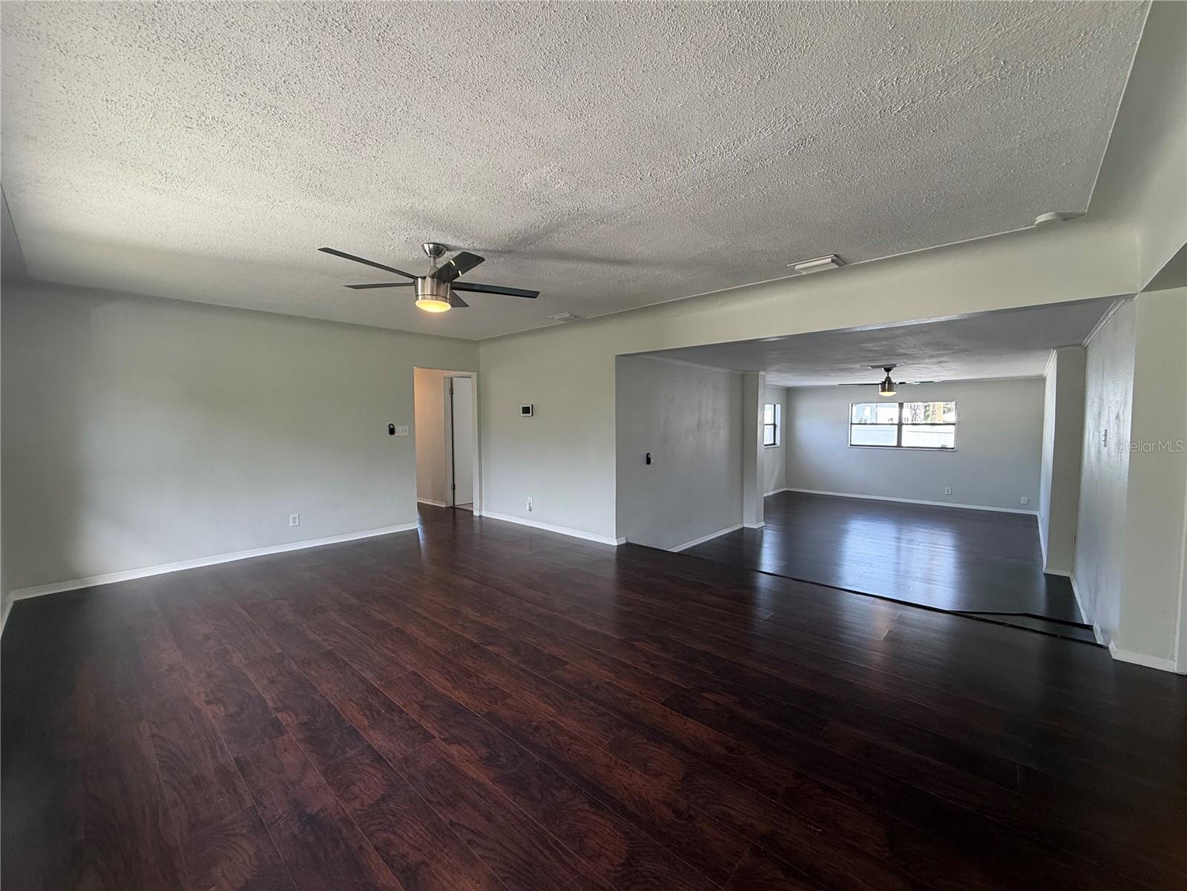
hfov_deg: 102.1
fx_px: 480
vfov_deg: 85.7
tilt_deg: -3.5
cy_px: 446
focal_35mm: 14
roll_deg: +0.4
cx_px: 594
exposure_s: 1/120
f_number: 2.2
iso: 160
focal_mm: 2.22
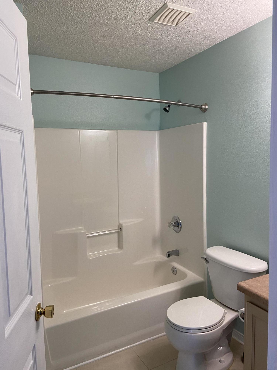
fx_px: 277
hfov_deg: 53.1
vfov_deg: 67.3
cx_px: 138
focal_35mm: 26
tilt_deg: -4.7
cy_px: 185
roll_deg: +1.3
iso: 100
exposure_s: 1/60
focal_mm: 4.25
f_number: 1.8
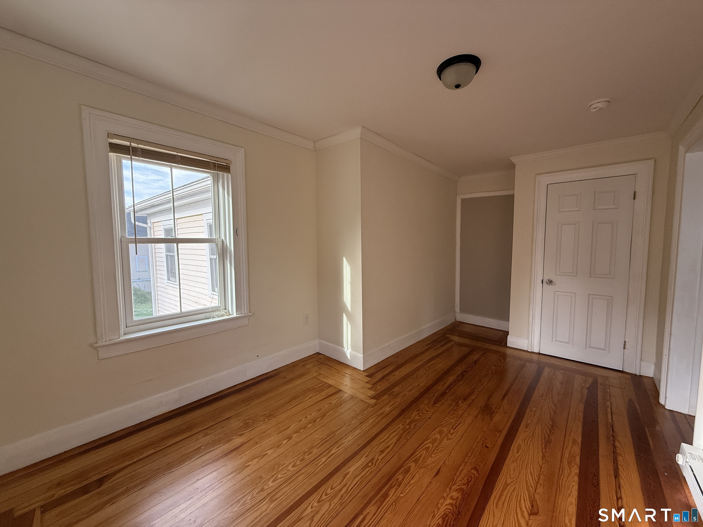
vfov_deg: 85.7
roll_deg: +0.3
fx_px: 284
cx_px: 352
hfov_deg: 102.1
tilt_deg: -3.7
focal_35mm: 14
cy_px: 264
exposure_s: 1/99
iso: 125
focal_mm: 2.22
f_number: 2.2
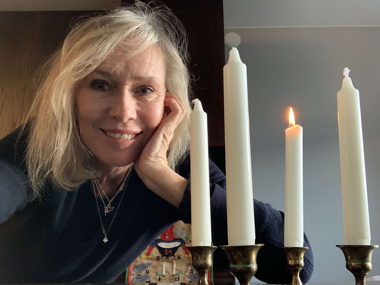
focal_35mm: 32
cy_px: 142
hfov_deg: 56.8
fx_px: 351
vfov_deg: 44.2
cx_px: 190
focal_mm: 2.87
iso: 320
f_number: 2.2
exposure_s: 1/44
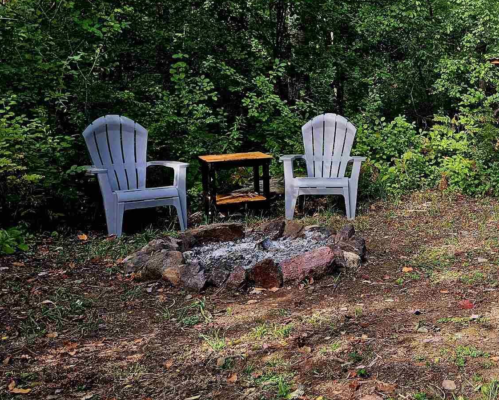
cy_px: 125
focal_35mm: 48
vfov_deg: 31.2
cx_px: 490
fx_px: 709
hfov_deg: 35.4
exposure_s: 1/182
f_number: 1.8
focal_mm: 5.4
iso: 40
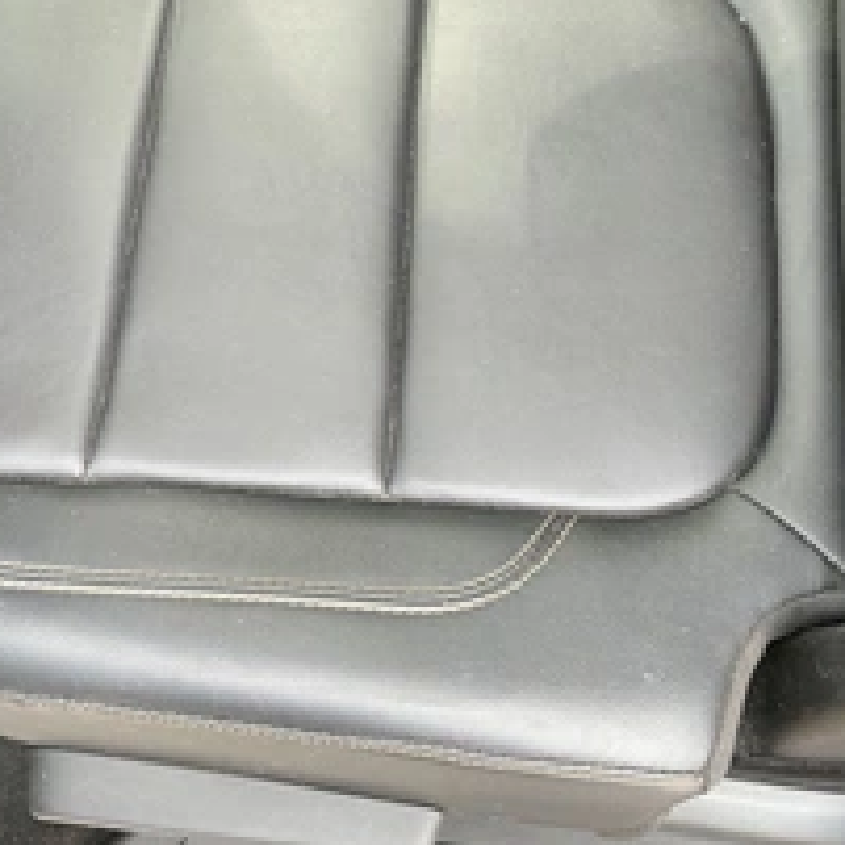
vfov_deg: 34.4
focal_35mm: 49
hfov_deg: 34.5
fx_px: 1353
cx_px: 305
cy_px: 284
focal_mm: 3
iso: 100
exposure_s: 1/60
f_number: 1.8
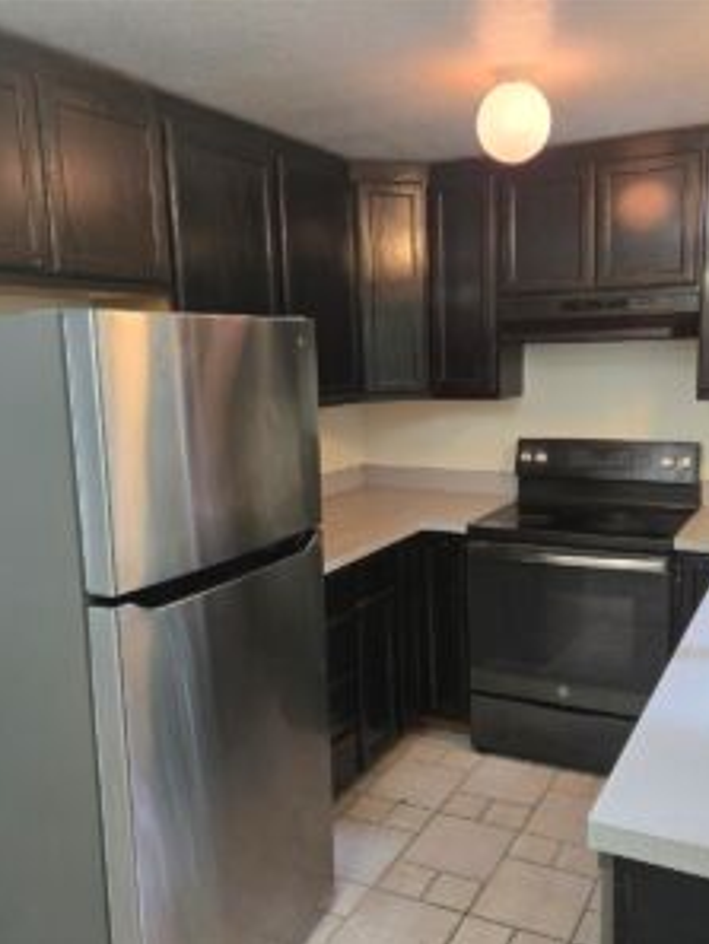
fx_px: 846
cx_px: 420
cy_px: 474
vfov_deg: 58.3
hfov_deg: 45.3
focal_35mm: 31
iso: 400
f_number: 1.8
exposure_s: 1/120
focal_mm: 5.4
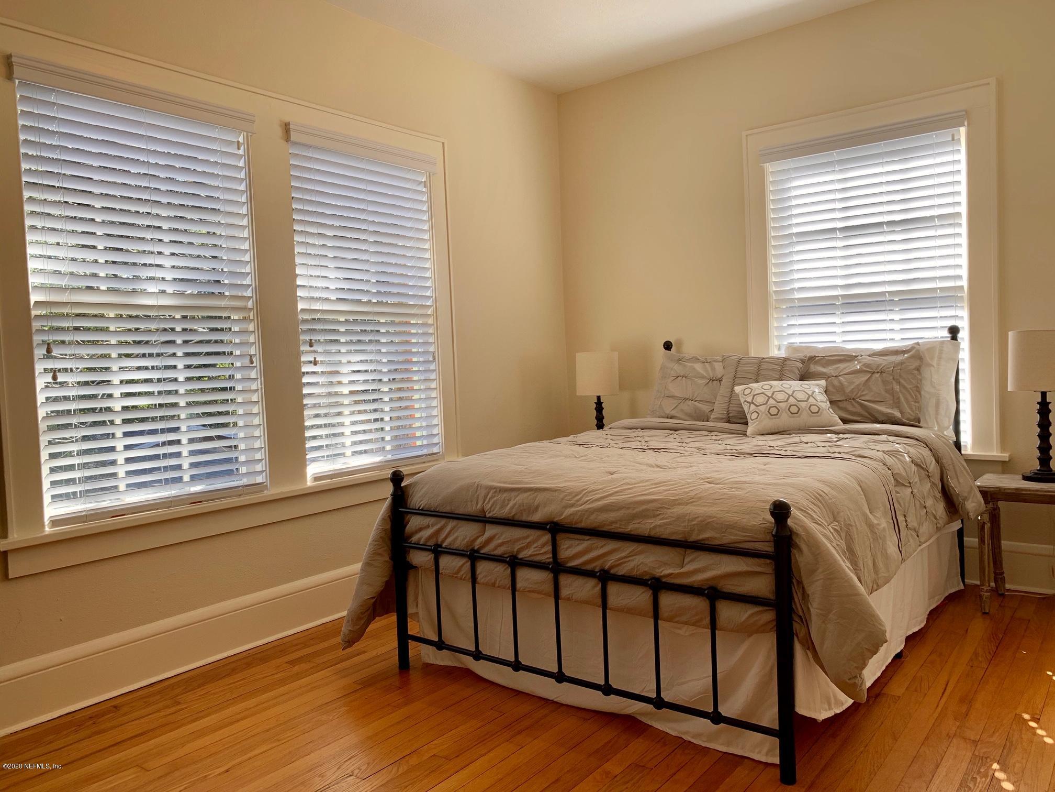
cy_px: 396
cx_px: 528
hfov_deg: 67.3
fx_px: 792
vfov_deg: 53.1
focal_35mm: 26
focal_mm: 4.25
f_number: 1.8
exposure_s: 1/128
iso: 25
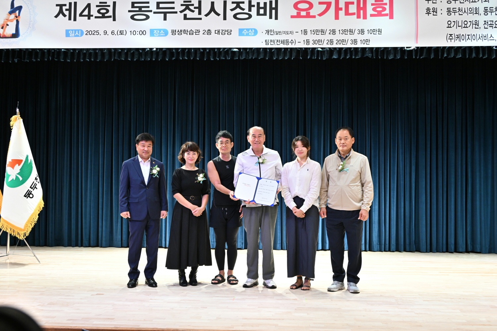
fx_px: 483
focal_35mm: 35
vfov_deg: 37.9
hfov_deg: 54.4
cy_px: 166
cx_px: 248
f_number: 5
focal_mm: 35
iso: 2000
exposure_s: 1/100
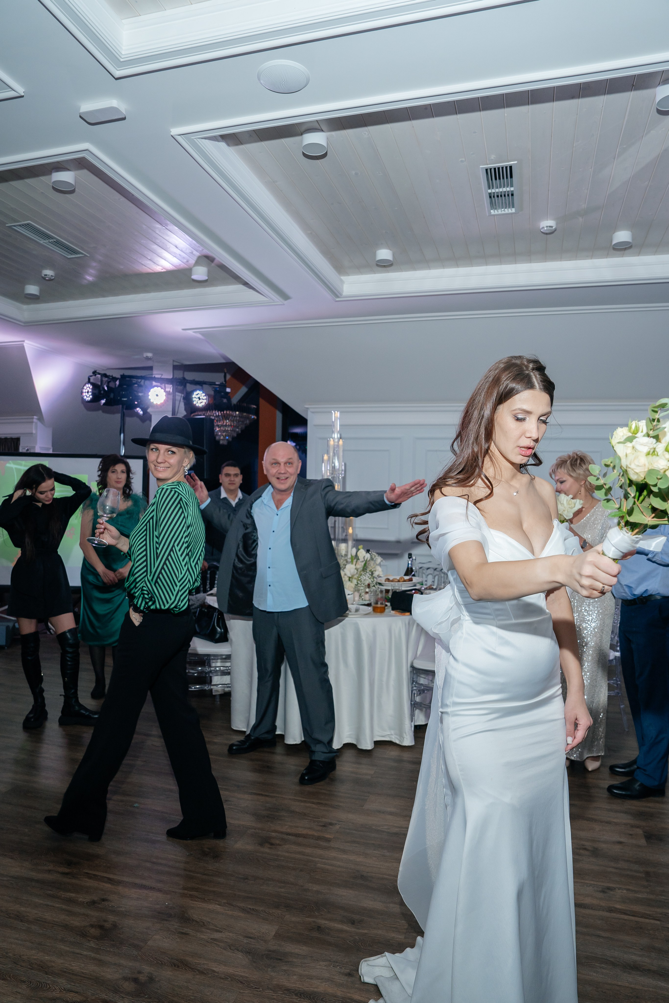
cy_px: 502
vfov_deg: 73.7
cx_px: 334
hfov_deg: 53.1
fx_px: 669
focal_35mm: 24
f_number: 5
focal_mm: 24
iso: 400
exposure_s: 1/200
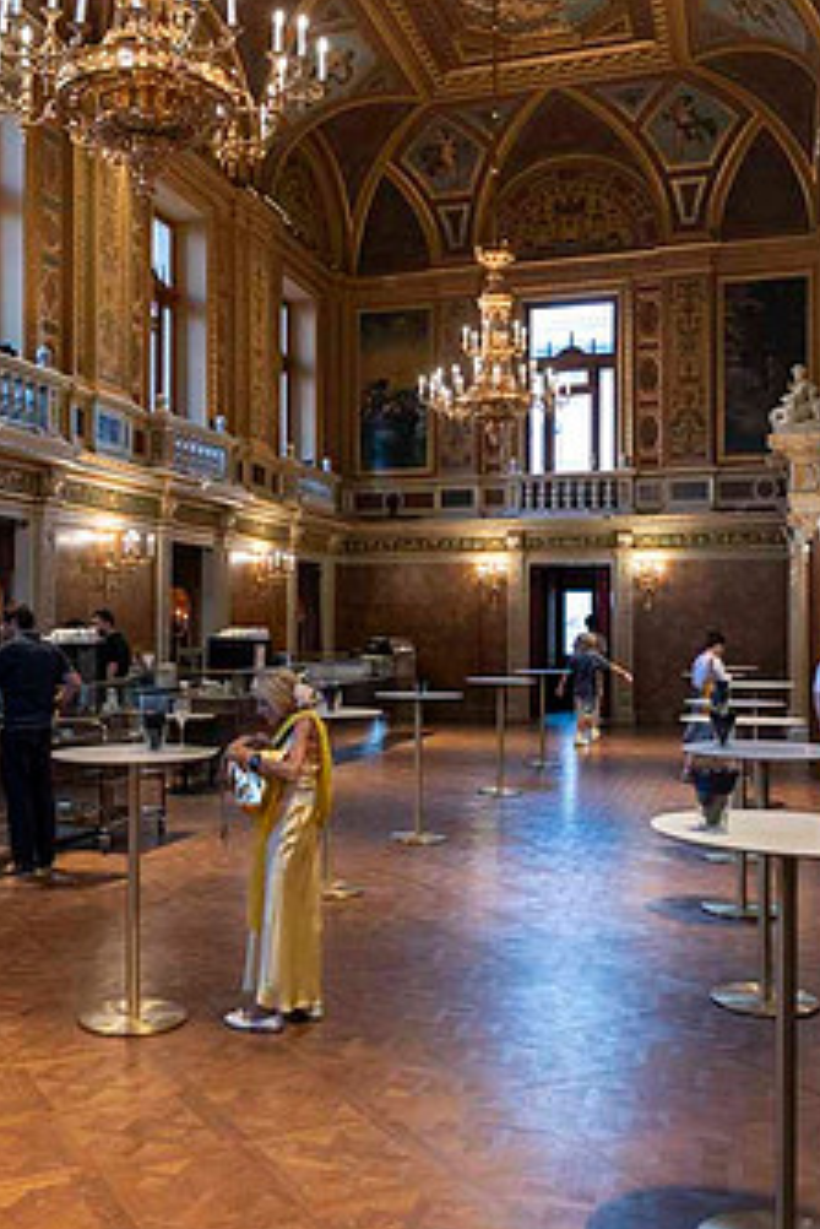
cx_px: 309
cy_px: 600
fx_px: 1195
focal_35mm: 35
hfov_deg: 37.7
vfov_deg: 54.4
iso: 1100
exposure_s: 1/60
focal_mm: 26
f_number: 4
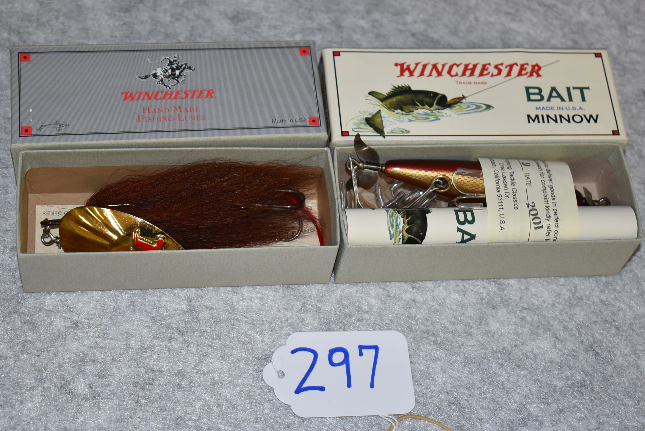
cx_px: 322
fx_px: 1291
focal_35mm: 72
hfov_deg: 28.1
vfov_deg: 19.0
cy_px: 216
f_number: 5.3
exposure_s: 1/80
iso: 800
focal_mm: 48
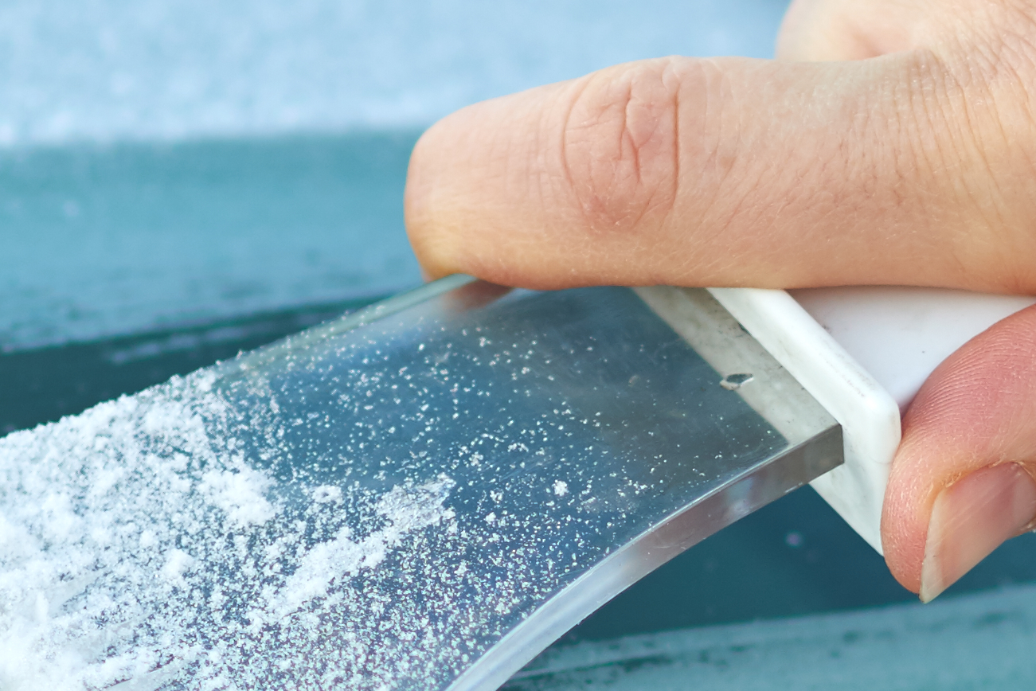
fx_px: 13844
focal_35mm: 481
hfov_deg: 4.3
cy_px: 1124
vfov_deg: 2.9
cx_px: 694
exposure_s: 1/400
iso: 100
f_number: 2.2
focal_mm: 85
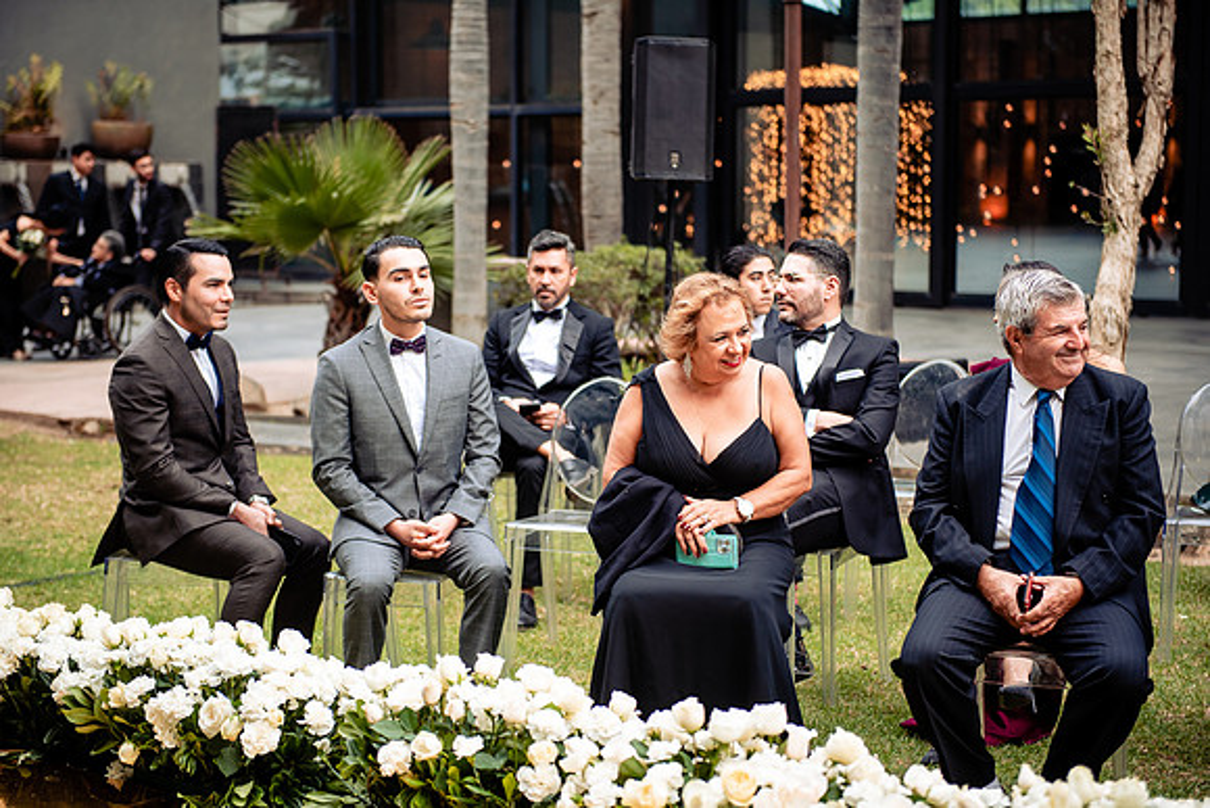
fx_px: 2353
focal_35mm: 70
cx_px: 605
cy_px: 404
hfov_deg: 28.8
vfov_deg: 19.5
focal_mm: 70
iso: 320
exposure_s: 1/160
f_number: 2.8
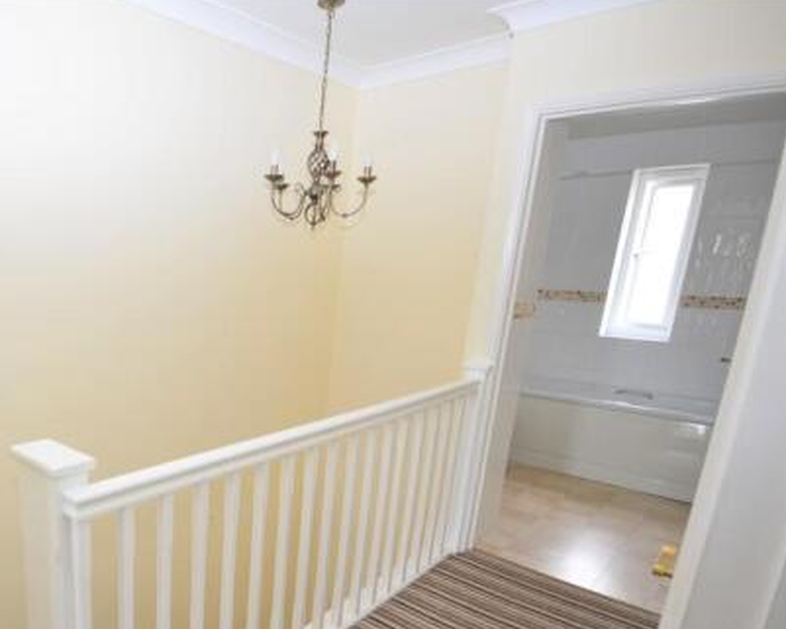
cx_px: 157
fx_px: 535
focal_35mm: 23
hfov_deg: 65.9
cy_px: 419
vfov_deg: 59.5
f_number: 4
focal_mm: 10
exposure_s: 1/60
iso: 400
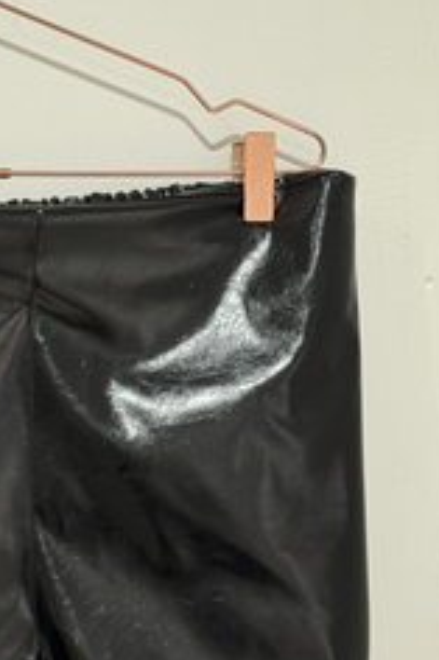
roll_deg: +0.9
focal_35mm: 113
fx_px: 2070
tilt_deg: -6.4
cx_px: -56
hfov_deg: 11.9
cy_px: 407
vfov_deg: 18.1
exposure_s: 1/50
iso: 125
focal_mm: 6.76
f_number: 1.78
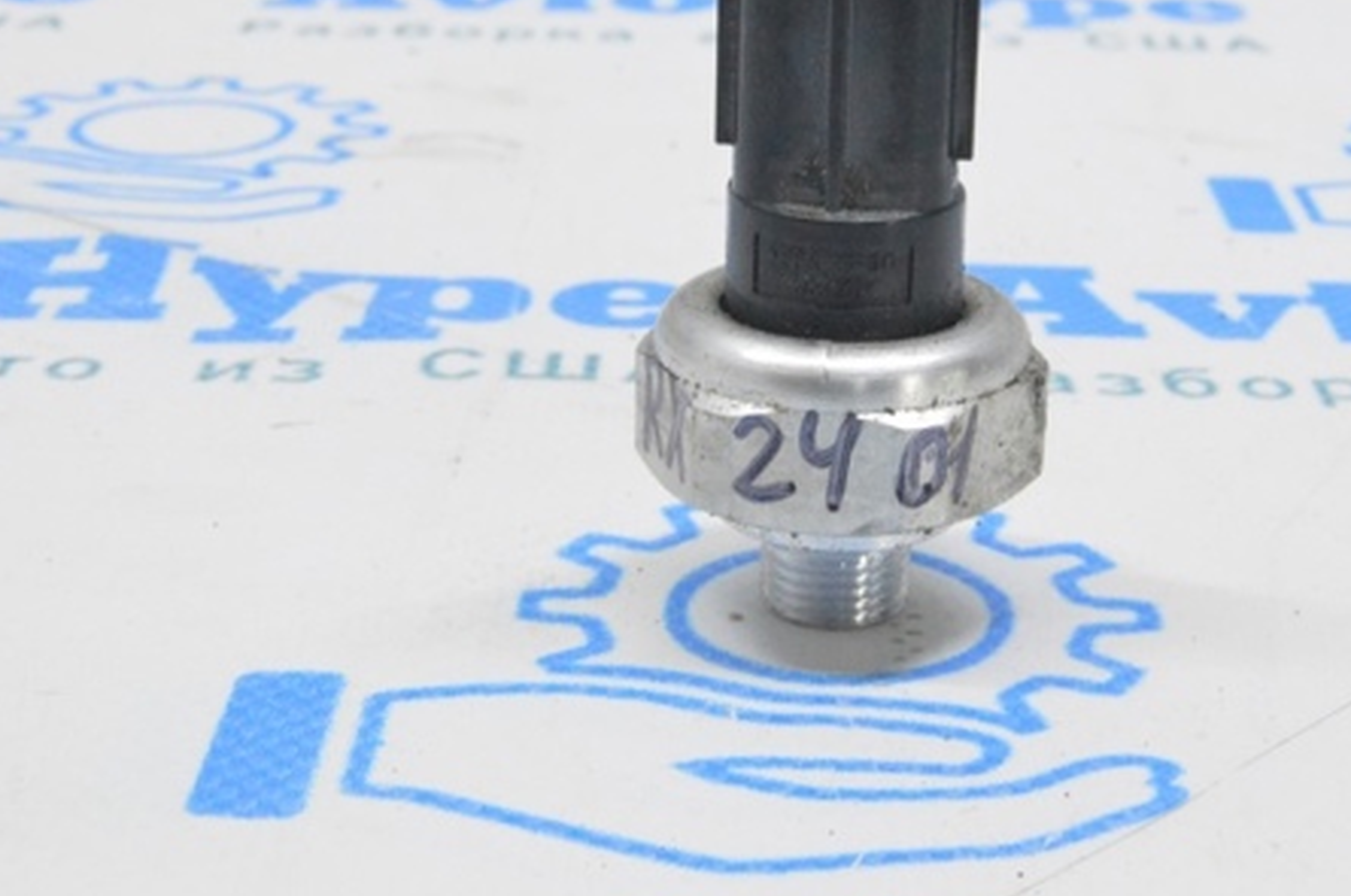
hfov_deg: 24.7
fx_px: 3072
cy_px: 284
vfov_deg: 16.5
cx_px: 850
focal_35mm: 82
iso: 6400
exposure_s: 1/20
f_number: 20
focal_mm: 38
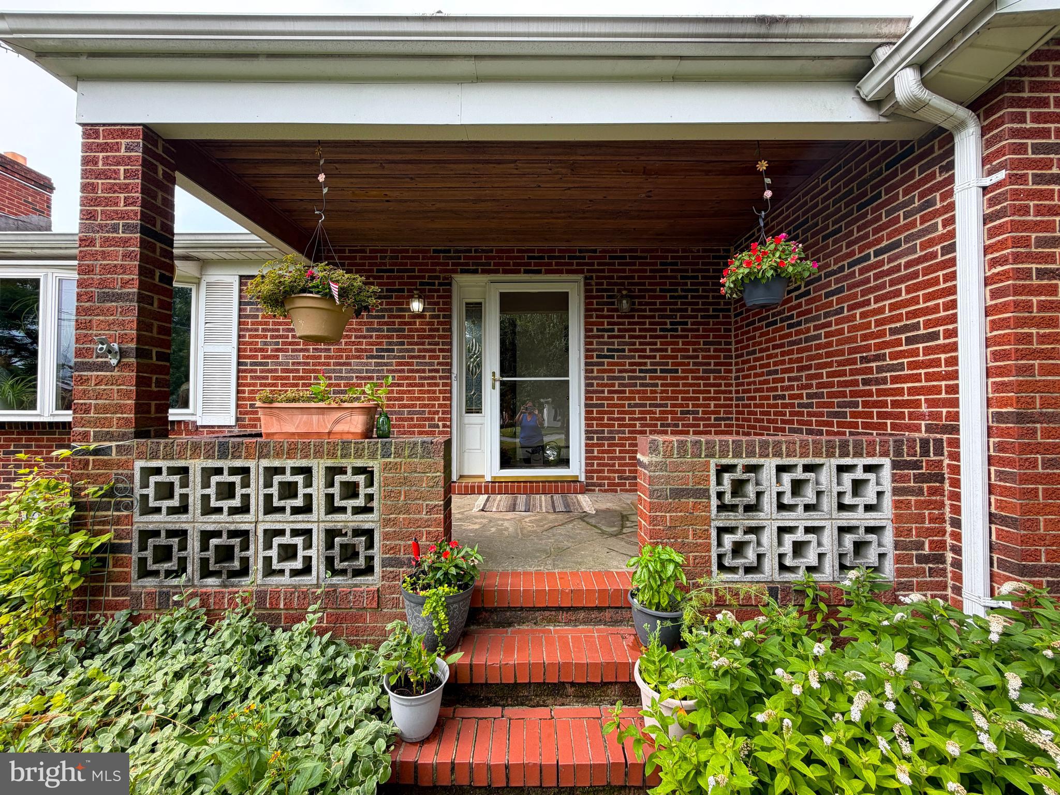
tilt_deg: +1.7
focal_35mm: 14
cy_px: 398
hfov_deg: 102.1
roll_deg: +0.7
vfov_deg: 85.7
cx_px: 530
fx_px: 429
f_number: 2.2
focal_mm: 2.22
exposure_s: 1/243
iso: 40
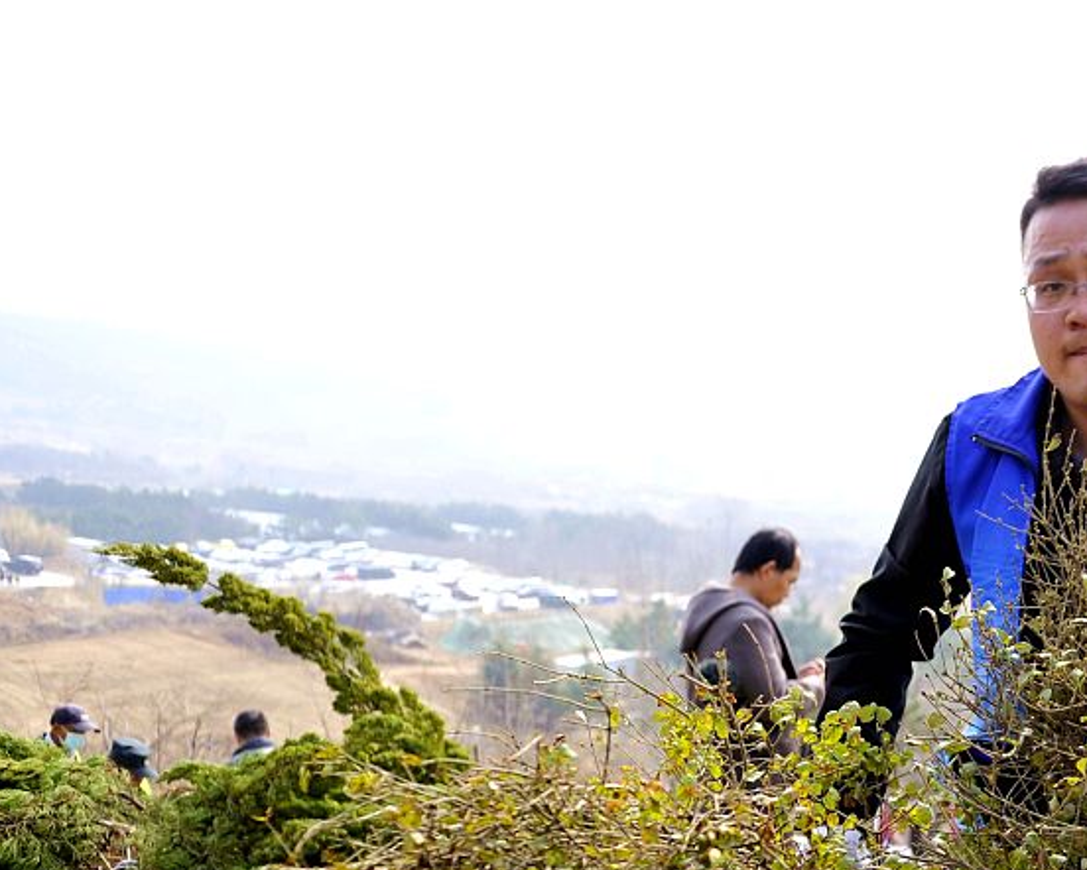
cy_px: 705
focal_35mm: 55
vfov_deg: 27.1
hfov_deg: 32.5
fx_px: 1770
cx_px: 973
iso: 250
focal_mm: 27
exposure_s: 1/1000
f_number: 3.5
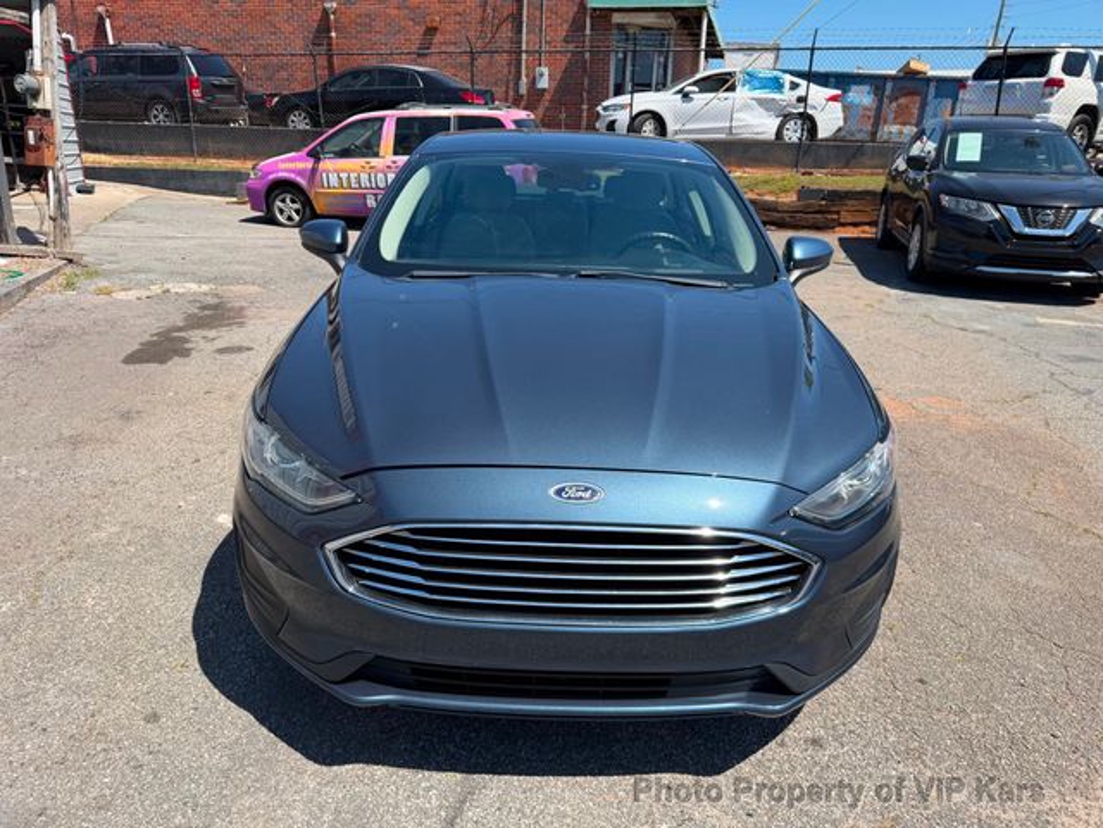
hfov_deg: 71.6
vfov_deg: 56.8
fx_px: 765
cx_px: 552
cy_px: 414
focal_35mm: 24
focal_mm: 6.76
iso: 80
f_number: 1.78
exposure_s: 1/2801
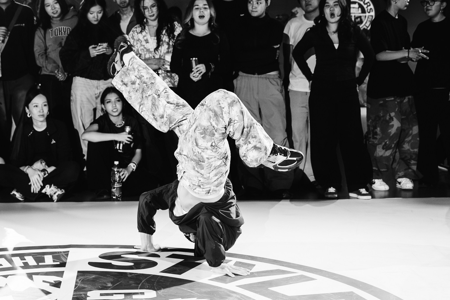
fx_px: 887
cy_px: 116
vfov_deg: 19.2
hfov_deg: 28.4
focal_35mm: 71
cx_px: 198
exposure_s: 1/800
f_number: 2.8
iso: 3200
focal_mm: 34
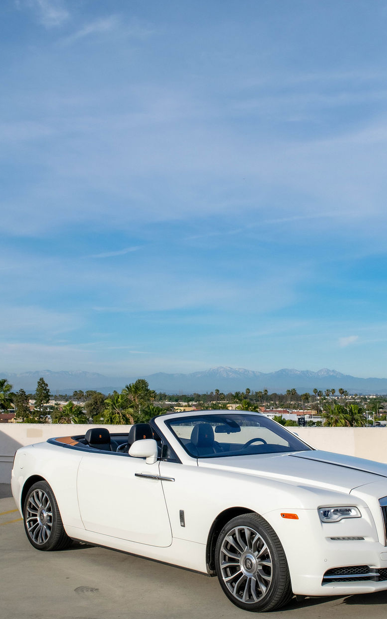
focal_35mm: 49
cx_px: 235
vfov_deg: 40.9
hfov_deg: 26.3
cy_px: 374
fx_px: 827
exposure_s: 1/2000
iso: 400
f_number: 8
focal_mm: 26
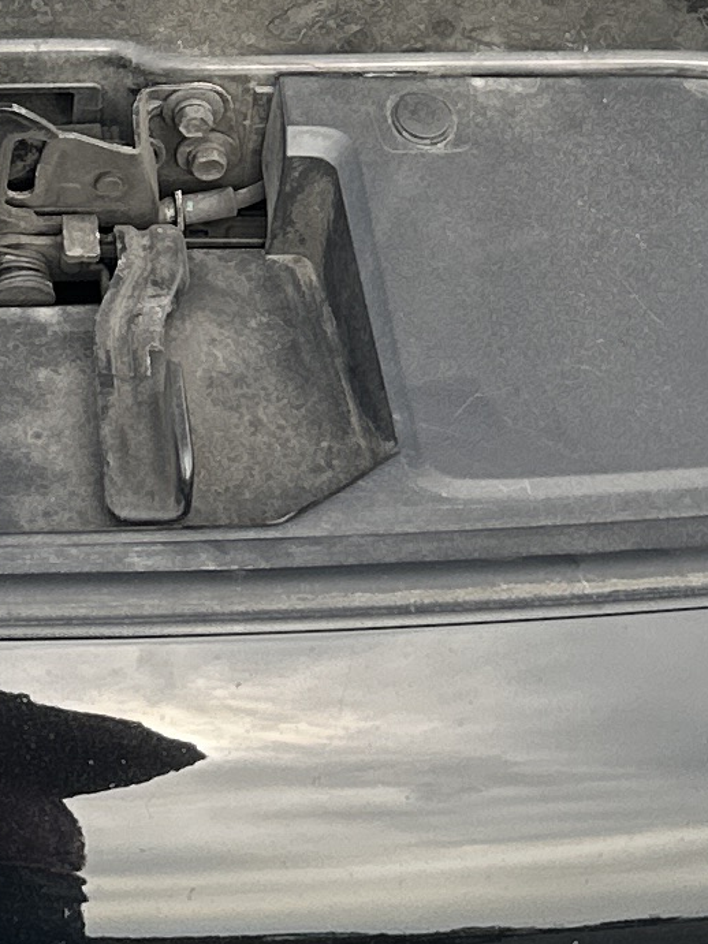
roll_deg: -1.5
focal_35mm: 140
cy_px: -426
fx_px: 3819
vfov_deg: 13.4
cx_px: -163
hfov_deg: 10.4
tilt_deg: -40.5
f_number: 1.78
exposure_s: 1/667
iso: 80
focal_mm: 6.86
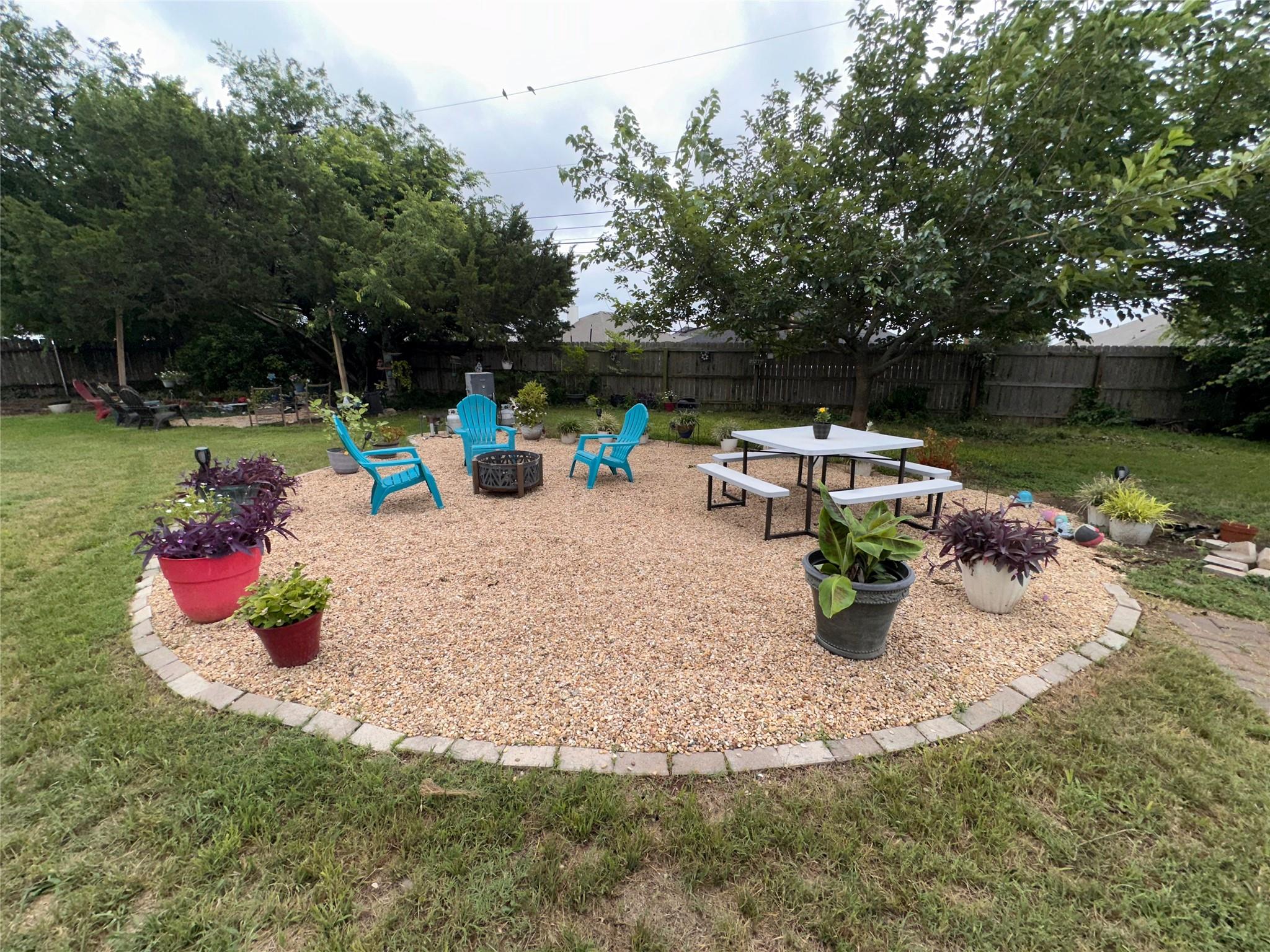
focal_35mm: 14
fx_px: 514
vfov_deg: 85.7
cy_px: 476
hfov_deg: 102.1
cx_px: 635
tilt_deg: -12.5
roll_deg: -1.0
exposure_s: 1/895
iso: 32
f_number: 2.2
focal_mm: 2.22
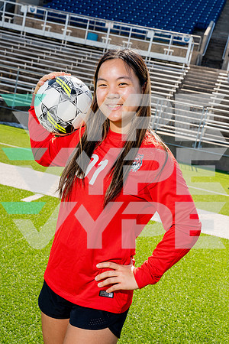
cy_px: 172
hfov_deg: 23.4
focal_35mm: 58
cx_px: 114
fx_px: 553
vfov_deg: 34.5
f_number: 10
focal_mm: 58
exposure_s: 1/250
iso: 320
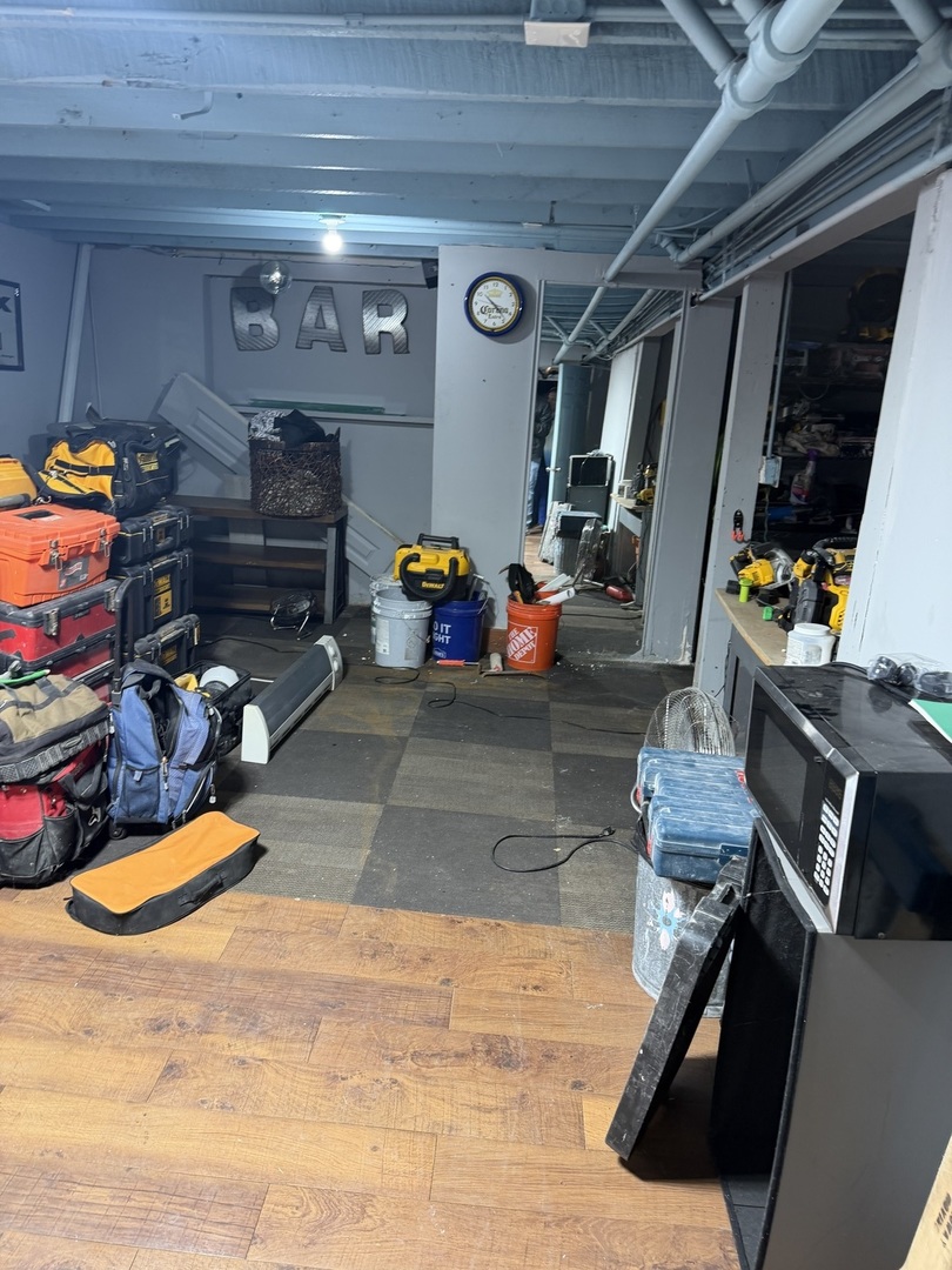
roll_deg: -5.3
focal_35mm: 24
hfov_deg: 56.8
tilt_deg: -15.5
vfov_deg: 71.6
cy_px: 635
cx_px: 476
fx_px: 880
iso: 160
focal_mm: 6.76
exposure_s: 1/60
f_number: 1.78
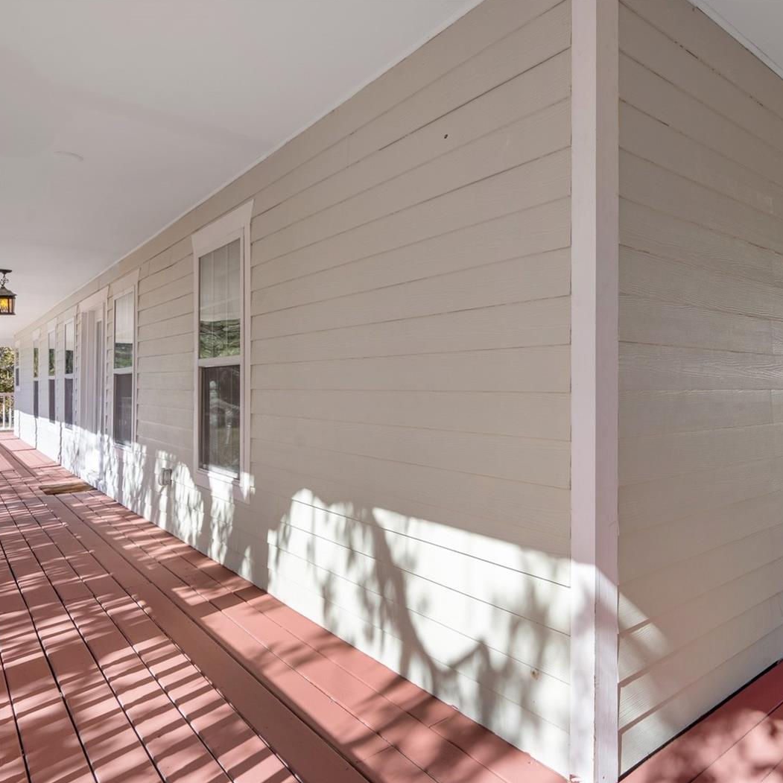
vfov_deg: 69.6
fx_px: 563
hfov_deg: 67.8
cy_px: 393
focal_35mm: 22
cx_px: 519
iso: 320
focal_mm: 17
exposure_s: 1/320
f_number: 8
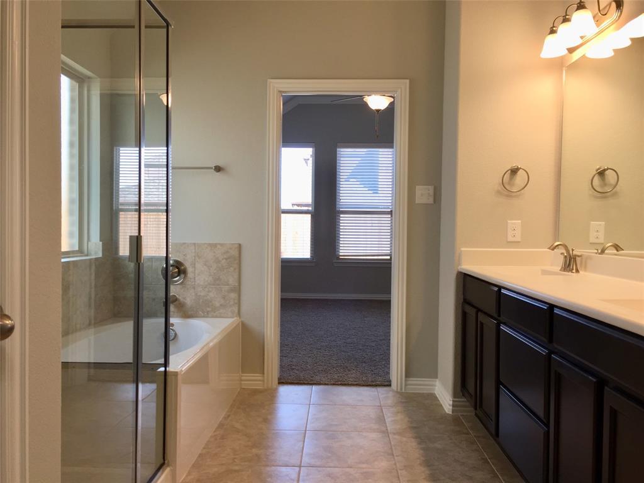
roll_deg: -1.6
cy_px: 242
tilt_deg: -2.3
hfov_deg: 61.7
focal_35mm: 29
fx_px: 540
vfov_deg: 48.2
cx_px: 322
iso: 32
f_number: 2.2
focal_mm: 4.15
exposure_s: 1/60
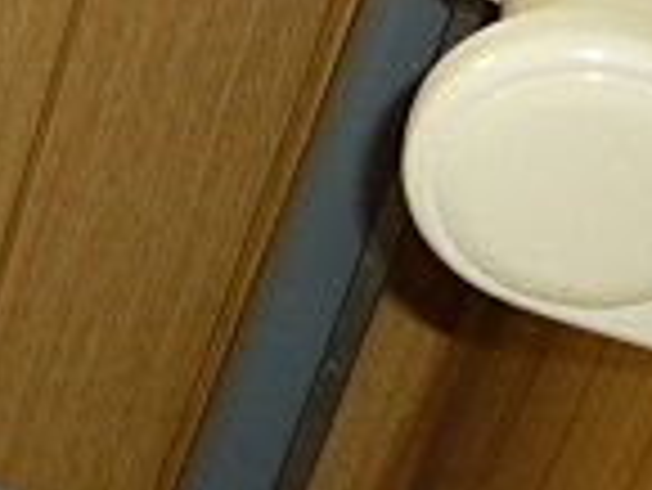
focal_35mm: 150
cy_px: -9
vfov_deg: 9.8
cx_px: -764
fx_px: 2828
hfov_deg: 11.5
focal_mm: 5.5
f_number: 2.8
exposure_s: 1/30
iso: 100
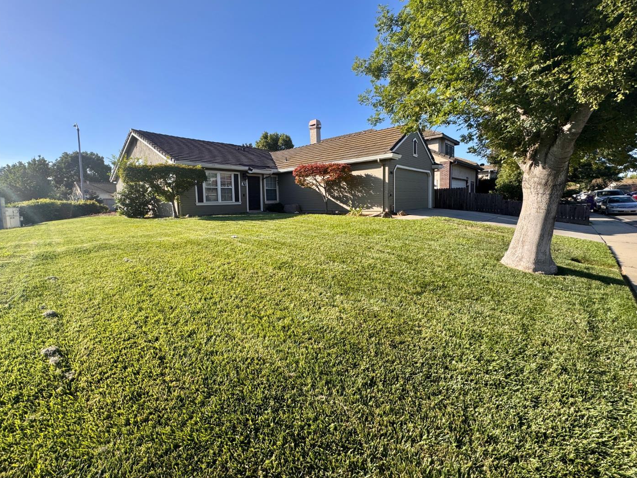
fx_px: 276
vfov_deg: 81.6
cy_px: 223
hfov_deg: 98.1
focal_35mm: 15
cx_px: 306
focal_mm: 2.22
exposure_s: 1/889
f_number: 2.2
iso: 40
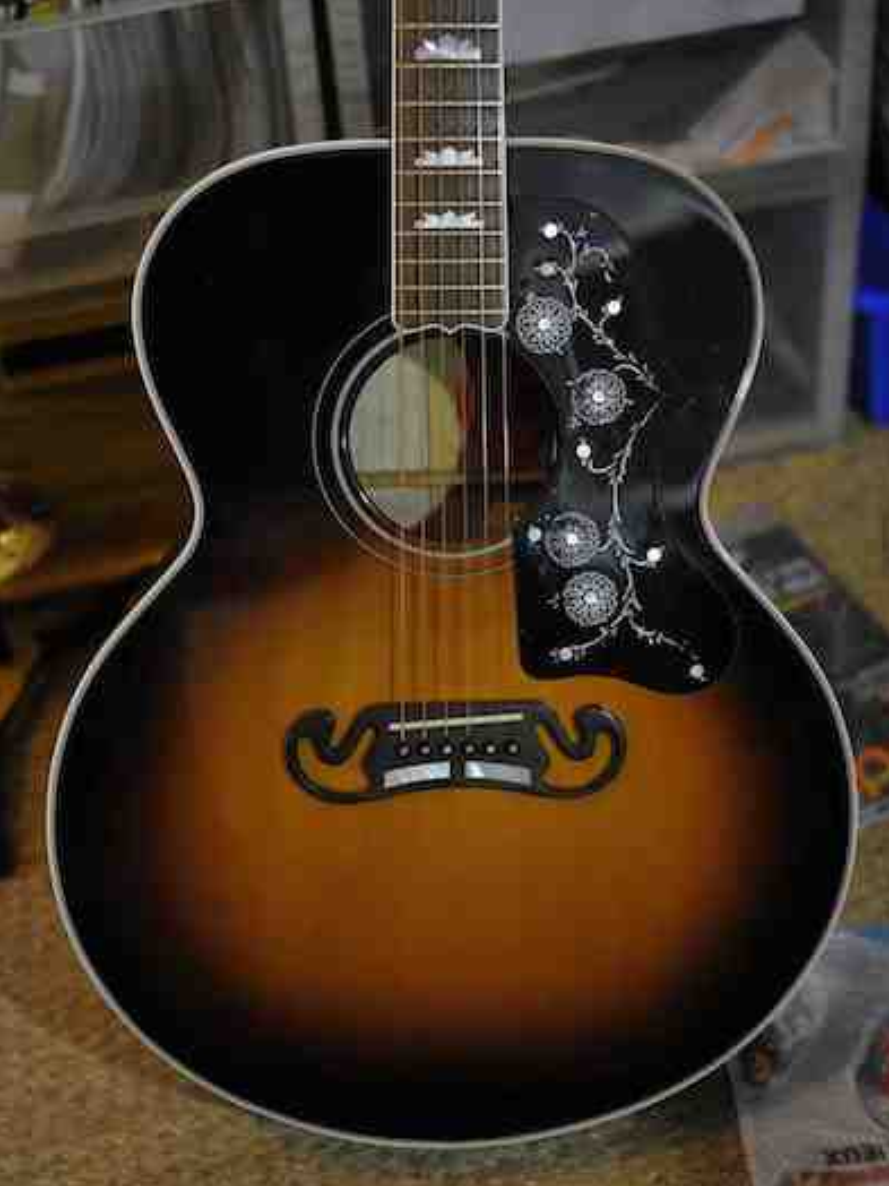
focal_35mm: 55
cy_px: 566
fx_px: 1883
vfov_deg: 34.9
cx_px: 447
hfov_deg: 26.6
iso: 900
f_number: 2.8
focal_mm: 50
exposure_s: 1/60
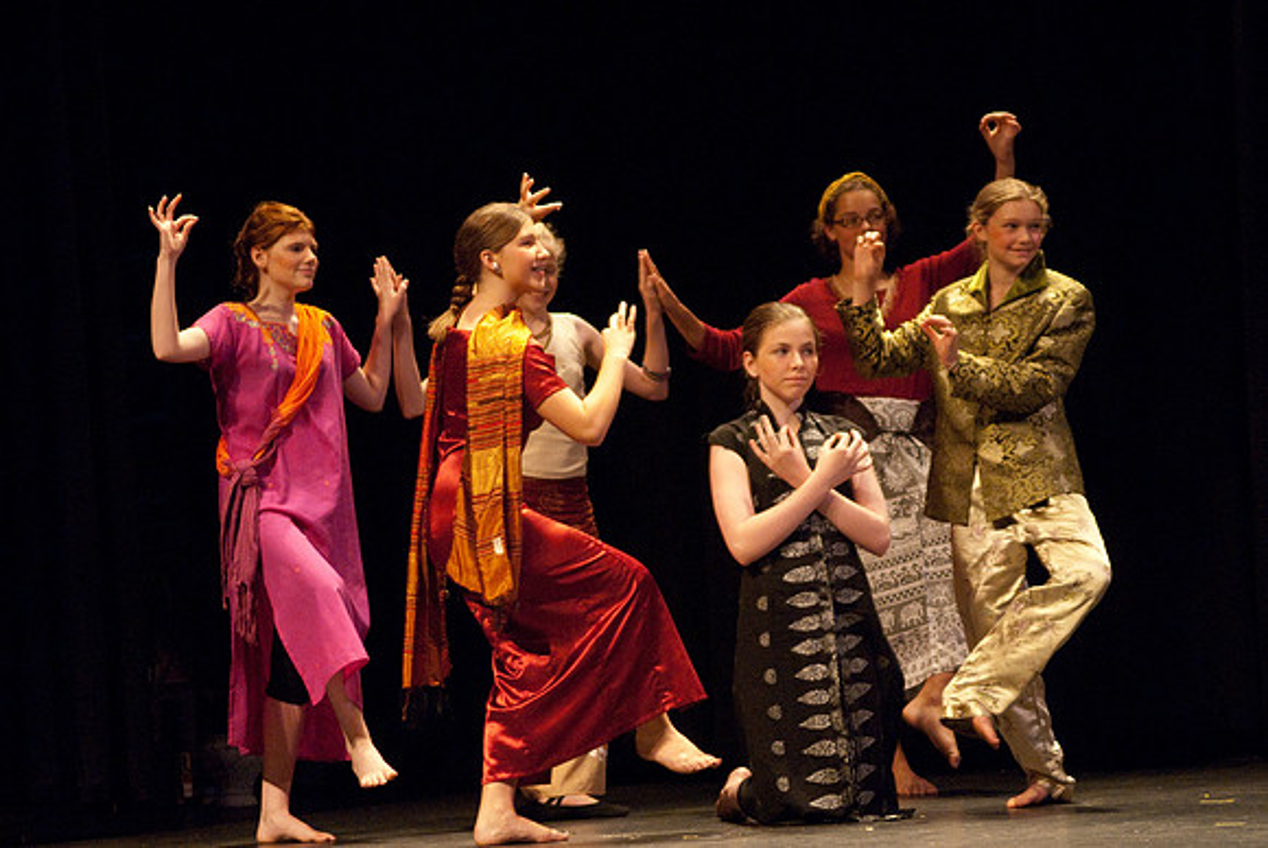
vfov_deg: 11.4
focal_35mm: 120
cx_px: 634
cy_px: 424
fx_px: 4231
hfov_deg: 17.0
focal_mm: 80
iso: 1600
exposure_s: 1/125
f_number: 2.8
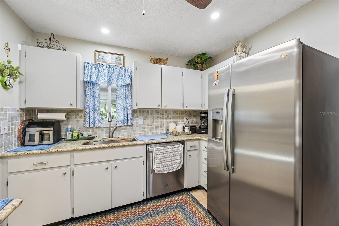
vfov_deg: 81.2
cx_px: 170
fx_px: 132
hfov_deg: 104.3
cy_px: 113
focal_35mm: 14
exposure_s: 1/20
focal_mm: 14
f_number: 8
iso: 400
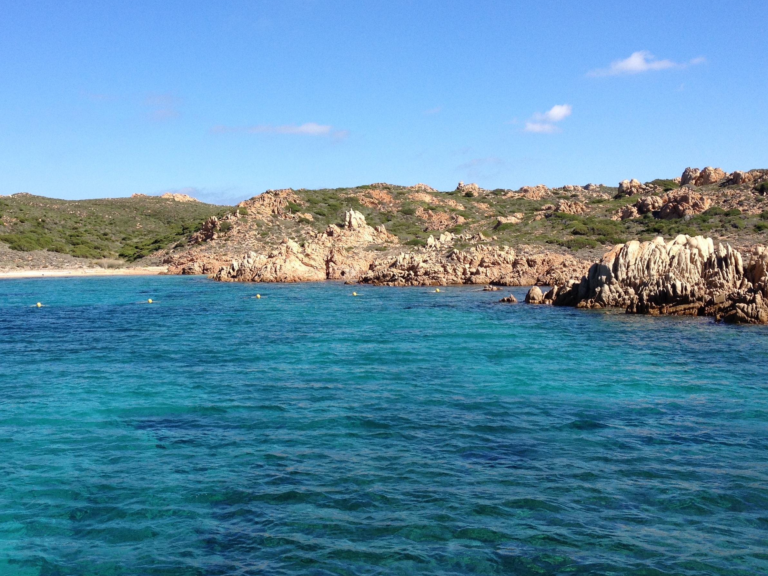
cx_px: 315
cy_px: 251
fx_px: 1065
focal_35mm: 48
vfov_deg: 30.2
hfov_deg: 39.5
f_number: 2.4
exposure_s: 1/1416
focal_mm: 4.28
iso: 64
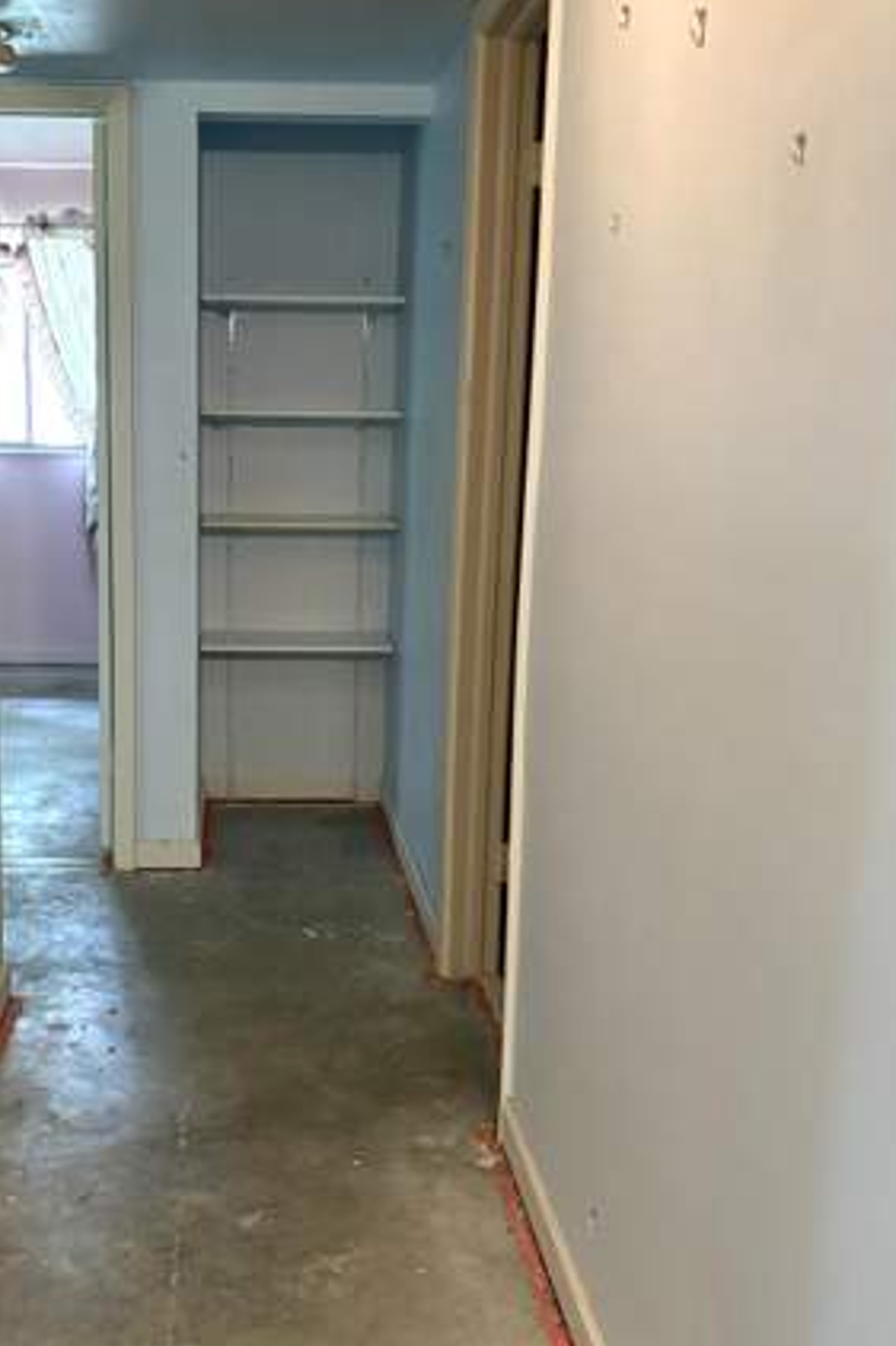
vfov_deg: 47.4
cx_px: 252
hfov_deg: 32.1
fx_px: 1532
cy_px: 737
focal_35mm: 41
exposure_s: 1/40
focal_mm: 5.96
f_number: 1.6
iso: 400
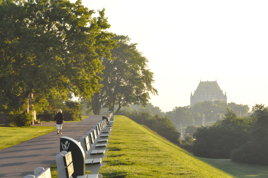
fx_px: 1060
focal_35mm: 142
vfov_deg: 9.6
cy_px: 89
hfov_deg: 14.4
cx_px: 134
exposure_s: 1/800
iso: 3200
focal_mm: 95
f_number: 16
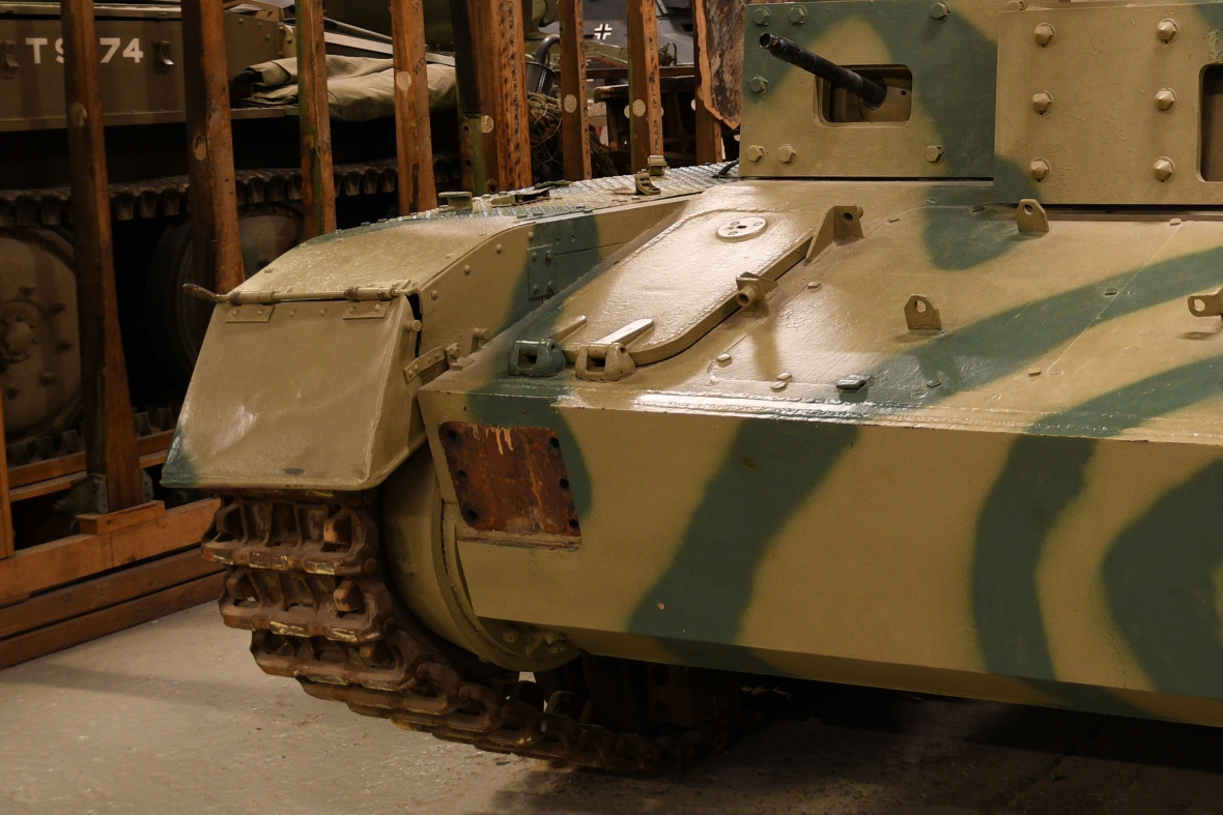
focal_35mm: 61
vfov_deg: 22.0
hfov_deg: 30.8
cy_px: 179
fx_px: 2072
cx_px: 1188
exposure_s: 1/30
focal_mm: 20
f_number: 2.8
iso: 500
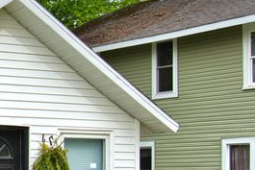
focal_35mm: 116
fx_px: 822
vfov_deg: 11.7
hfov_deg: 16.2
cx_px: -125
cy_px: 154
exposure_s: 1/320
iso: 200
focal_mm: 20
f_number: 9
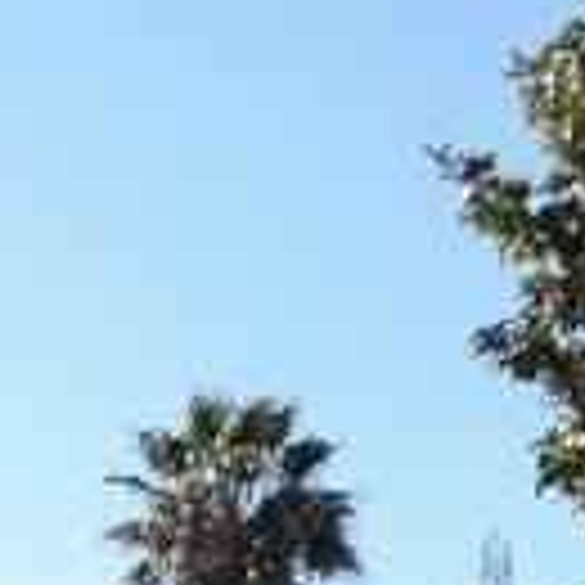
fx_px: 2505
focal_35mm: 131
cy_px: 1008
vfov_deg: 12.3
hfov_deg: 12.9
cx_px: -184
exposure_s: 1/640
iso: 80
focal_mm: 5.3
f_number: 3.1
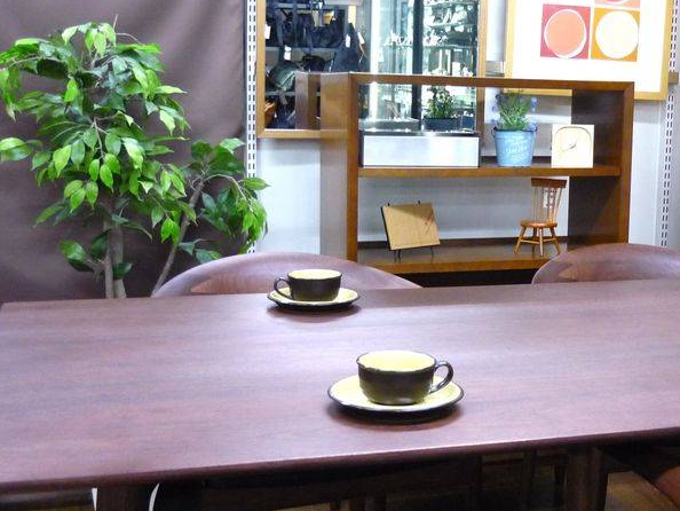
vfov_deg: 29.1
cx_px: 469
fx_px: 983
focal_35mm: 50
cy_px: 209
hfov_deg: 37.6
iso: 400
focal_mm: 5.5
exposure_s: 1/30
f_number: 2.8
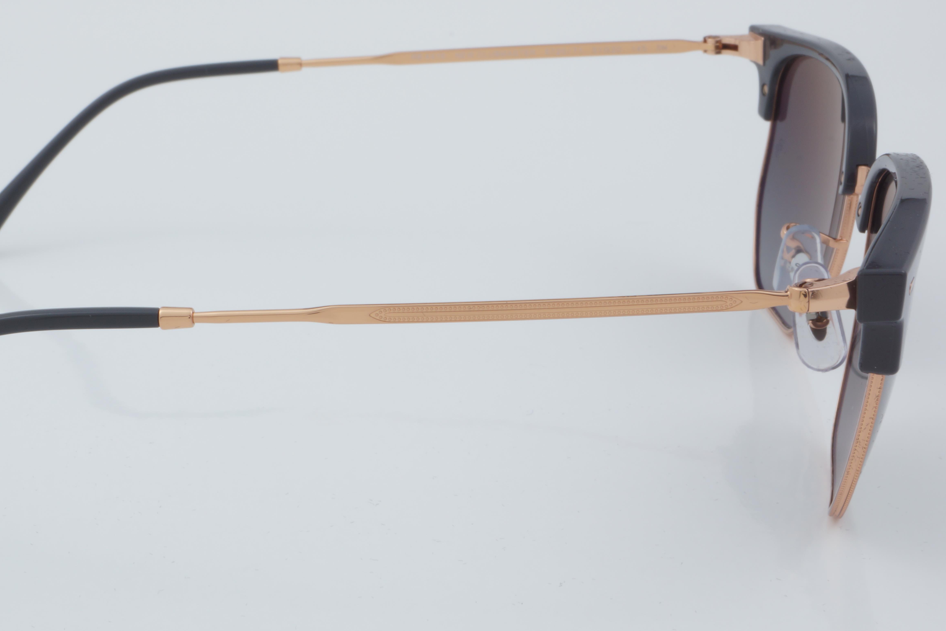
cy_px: 276
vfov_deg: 14.1
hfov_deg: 21.0
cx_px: 346
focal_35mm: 97
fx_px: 2549
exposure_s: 1/4
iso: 100
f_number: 32
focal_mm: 50
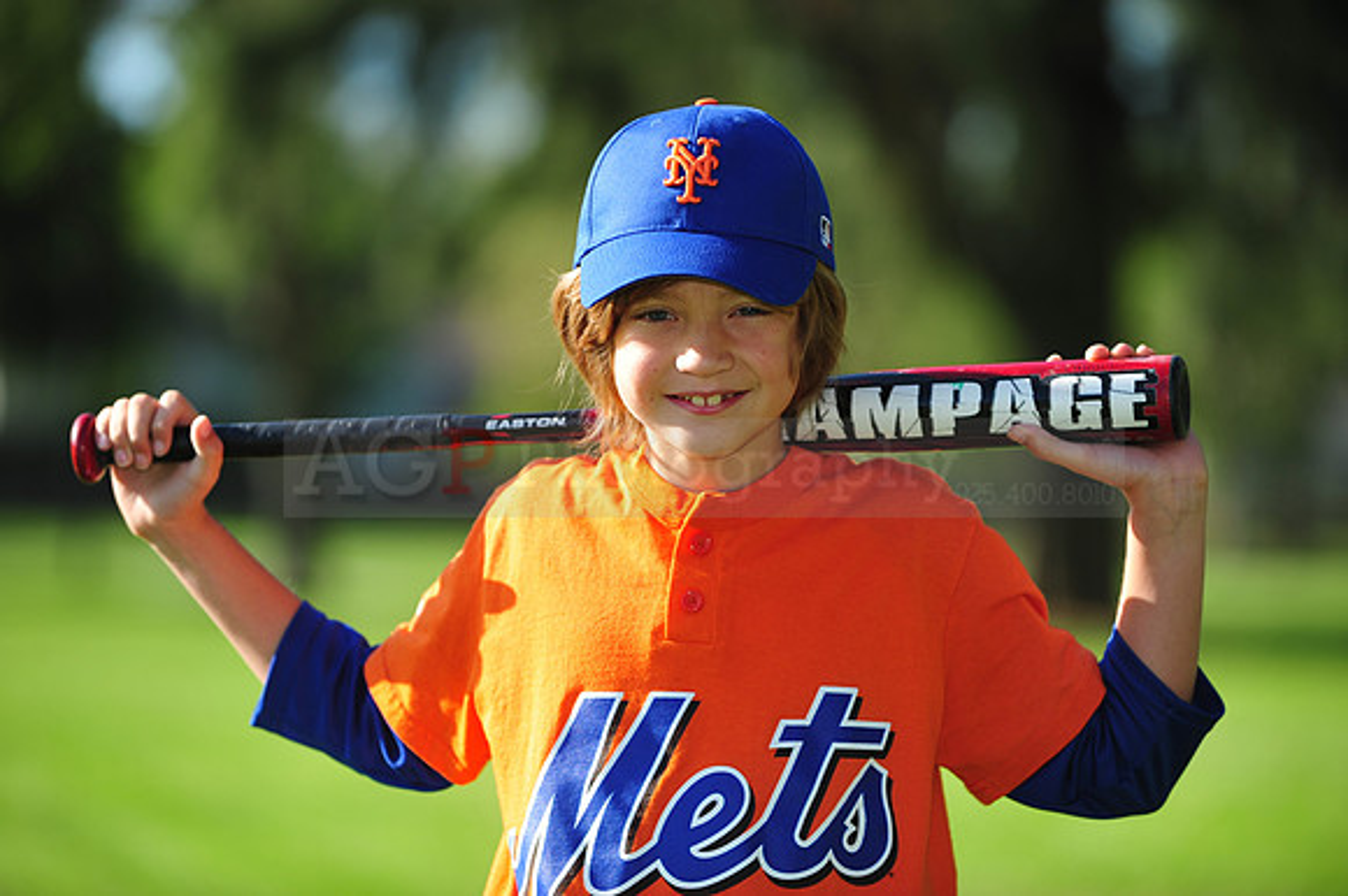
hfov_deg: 10.3
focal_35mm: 200
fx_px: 7484
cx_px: 674
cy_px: 448
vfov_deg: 6.9
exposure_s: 1/1000
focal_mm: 200
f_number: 4
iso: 200
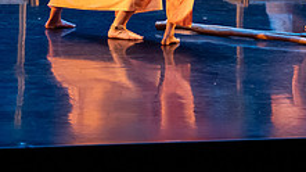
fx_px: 1614
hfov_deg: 10.7
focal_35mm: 199
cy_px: -80
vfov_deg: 6.0
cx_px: 334
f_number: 4
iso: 4000
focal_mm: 72
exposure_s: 1/320
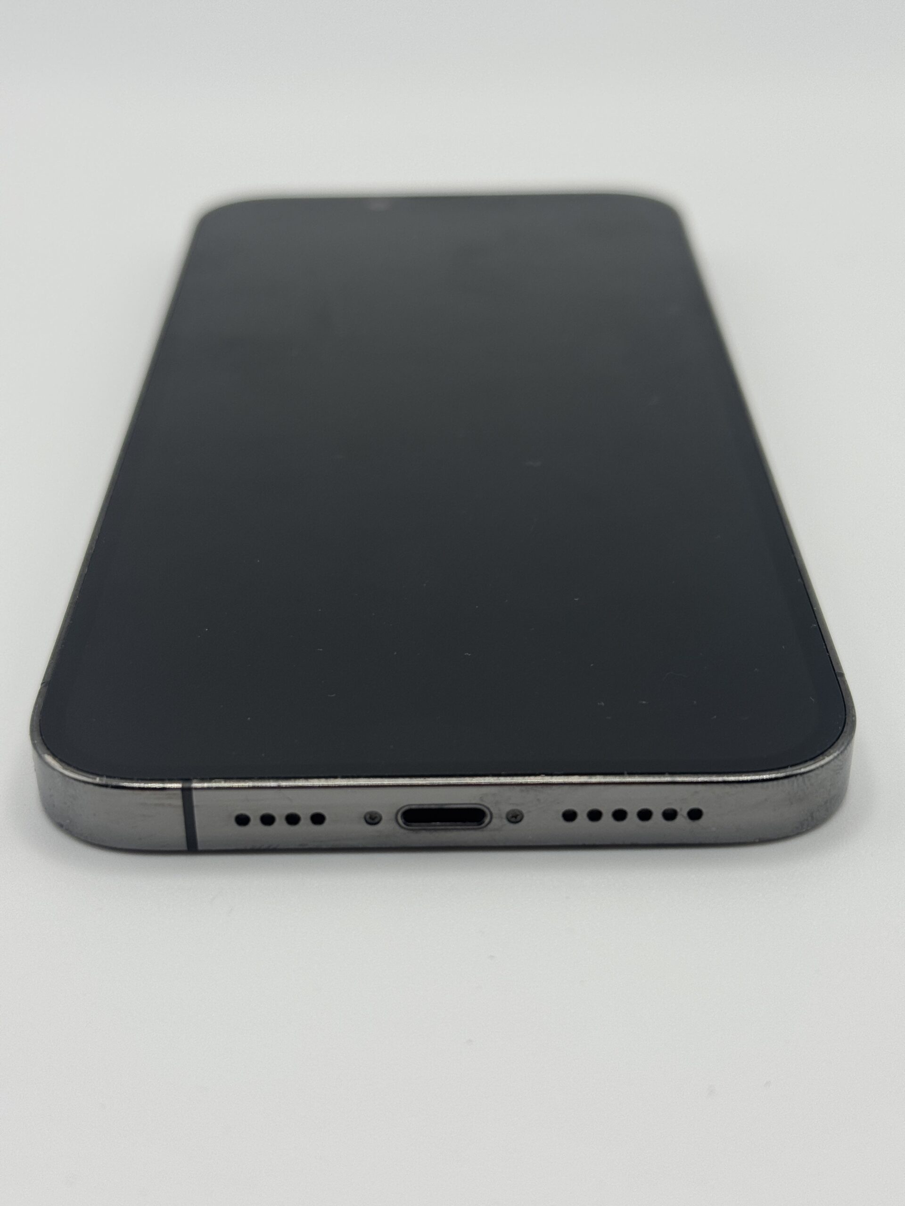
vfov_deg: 39.7
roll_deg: +0.4
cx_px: 452
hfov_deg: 30.3
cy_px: 603
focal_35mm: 48
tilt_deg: -30.0
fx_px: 1673
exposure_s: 1/1114
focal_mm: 6.76
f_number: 1.78
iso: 64
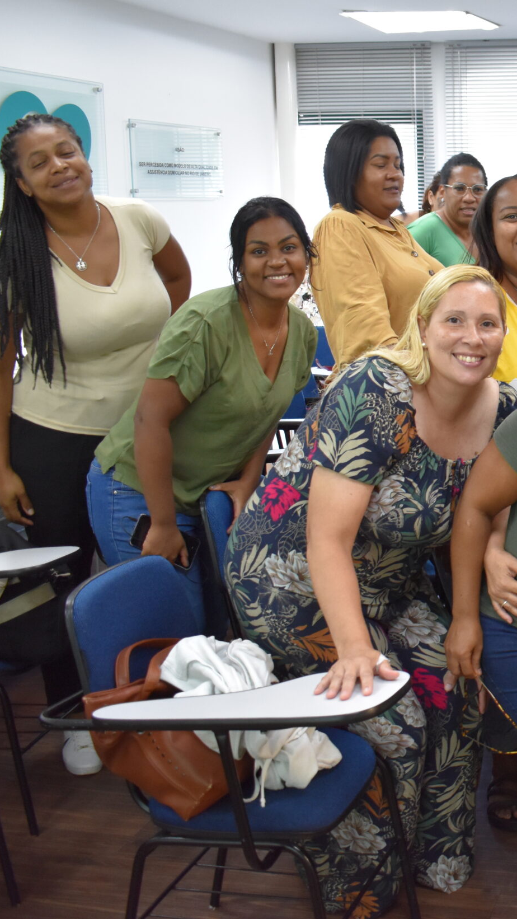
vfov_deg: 42.1
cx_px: 687
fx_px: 1194
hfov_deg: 21.8
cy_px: 446
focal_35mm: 49
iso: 1400
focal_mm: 20
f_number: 4
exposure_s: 1/30
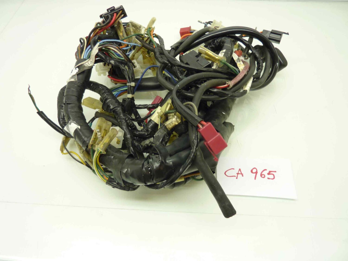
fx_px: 251
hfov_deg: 69.4
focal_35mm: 25
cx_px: 174
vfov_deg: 54.9
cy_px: 130
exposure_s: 1/15
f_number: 3.3
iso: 80
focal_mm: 4.1
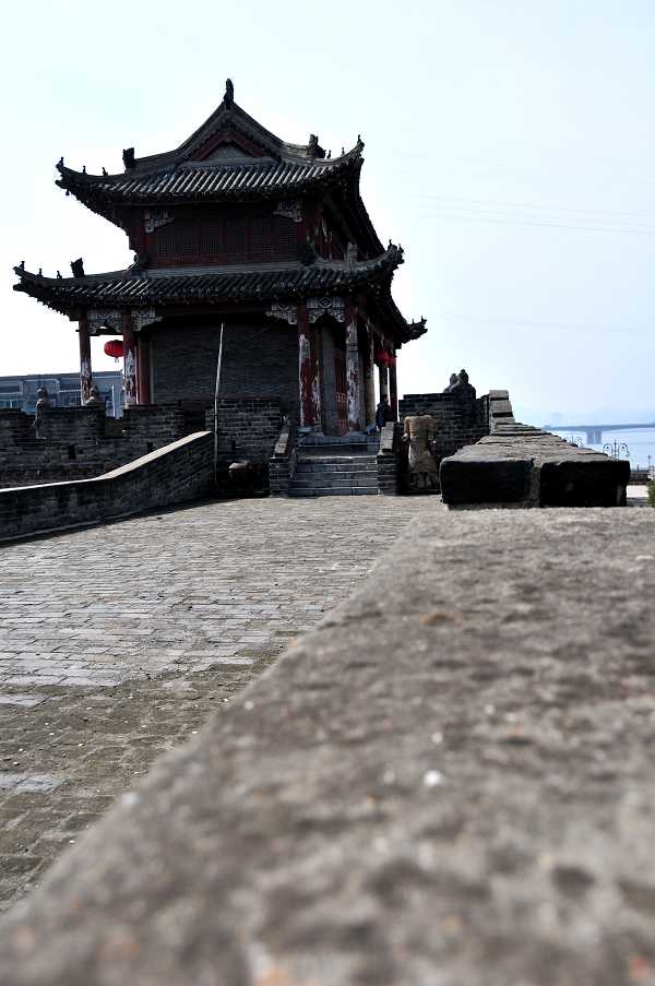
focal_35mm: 33
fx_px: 903
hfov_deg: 39.9
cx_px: 328
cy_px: 493
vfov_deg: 57.3
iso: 200
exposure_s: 1/1500
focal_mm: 22
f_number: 4.8
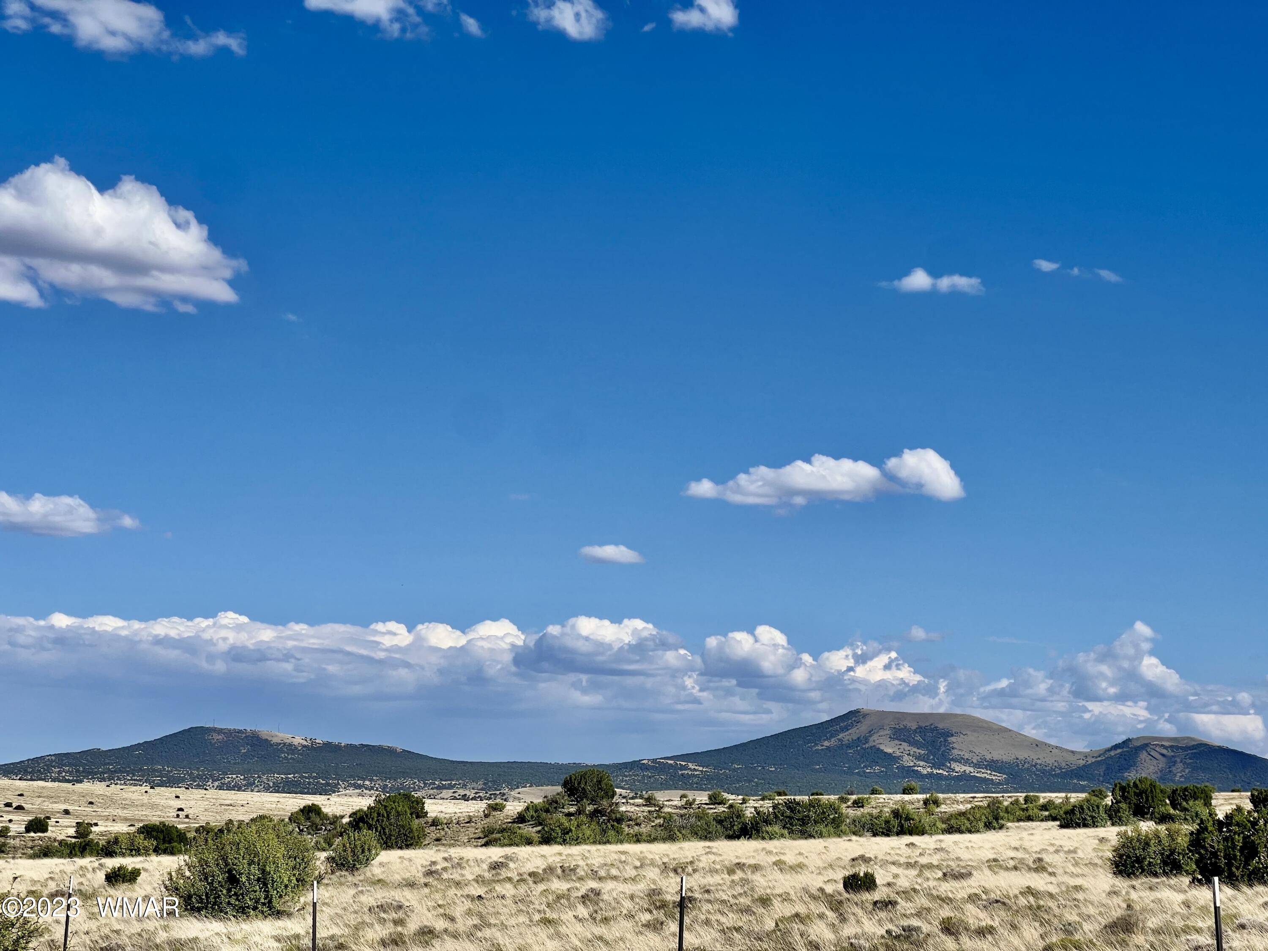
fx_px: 2821
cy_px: 476
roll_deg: -1.6
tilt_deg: +7.3
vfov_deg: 19.1
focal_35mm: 77
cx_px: 634
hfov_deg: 25.3
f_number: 2.8
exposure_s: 1/1449
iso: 32
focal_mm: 9
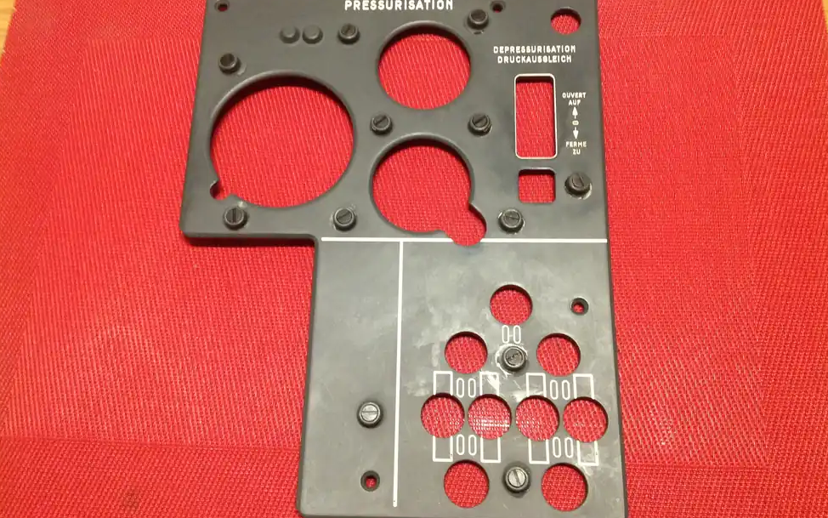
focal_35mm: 38
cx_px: 417
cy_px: 242
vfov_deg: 33.6
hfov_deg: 51.5
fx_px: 858
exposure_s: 1/15
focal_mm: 4.28
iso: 250
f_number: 2.4
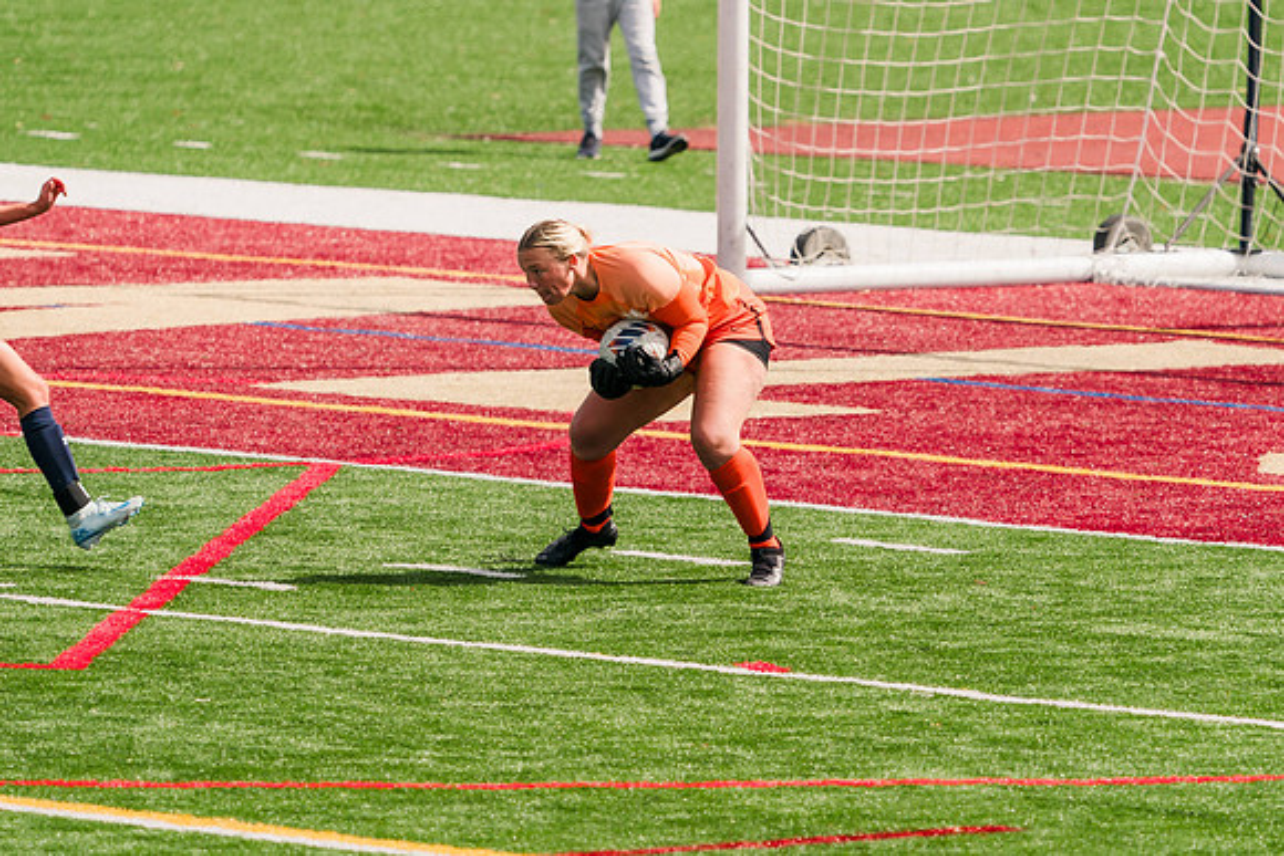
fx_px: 19071
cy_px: 294
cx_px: 681
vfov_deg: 2.6
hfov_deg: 3.9
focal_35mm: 535
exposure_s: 1/1600
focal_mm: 407
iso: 250
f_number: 6.3
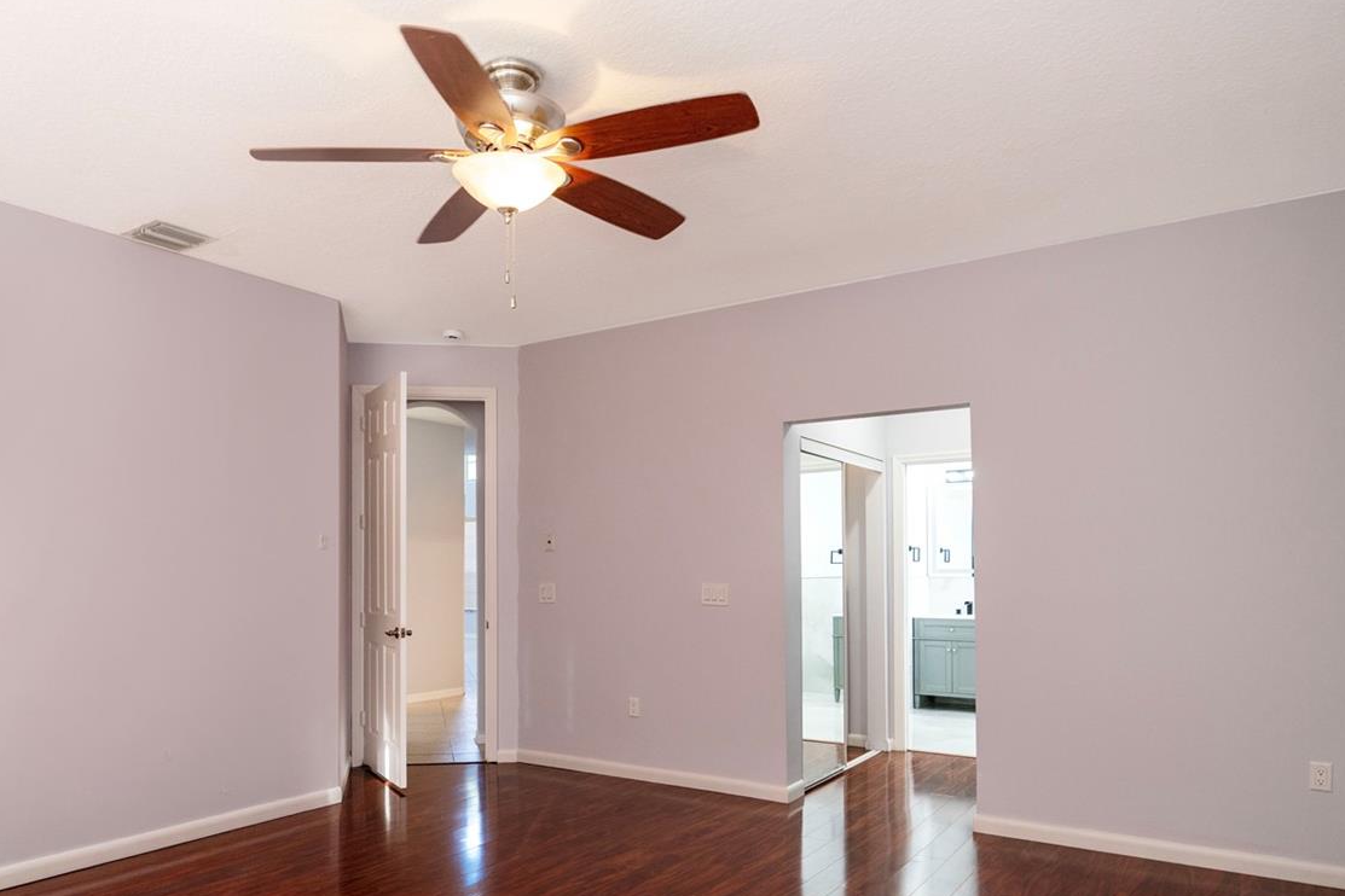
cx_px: 460
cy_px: 531
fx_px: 859
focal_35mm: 23
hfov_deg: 74.0
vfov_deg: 54.8
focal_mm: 16
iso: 800
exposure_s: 1/125
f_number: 2.8
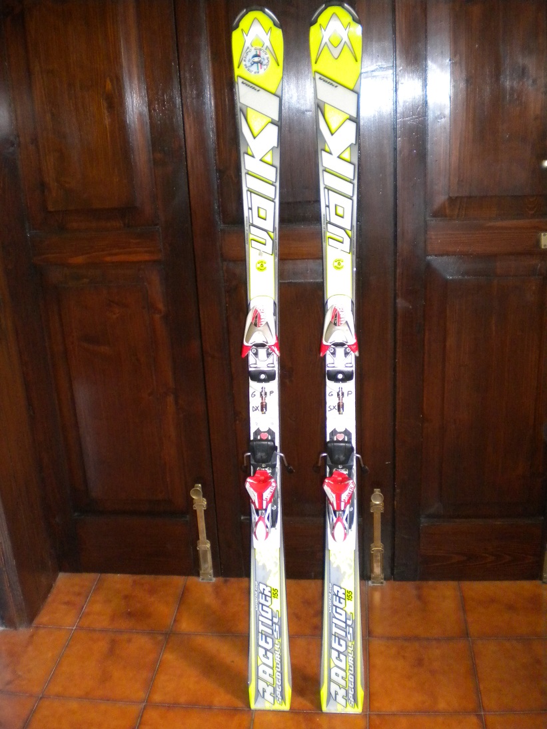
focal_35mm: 35
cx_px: 274
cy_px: 364
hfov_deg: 40.7
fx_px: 738
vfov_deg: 52.6
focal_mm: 6.3
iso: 400
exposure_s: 1/30
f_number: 3.1
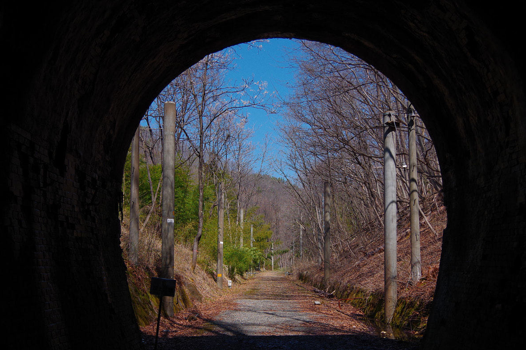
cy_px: 207
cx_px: 281
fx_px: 614
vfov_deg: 31.8
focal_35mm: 42
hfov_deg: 46.4
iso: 200
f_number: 4
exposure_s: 1/1600
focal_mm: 21
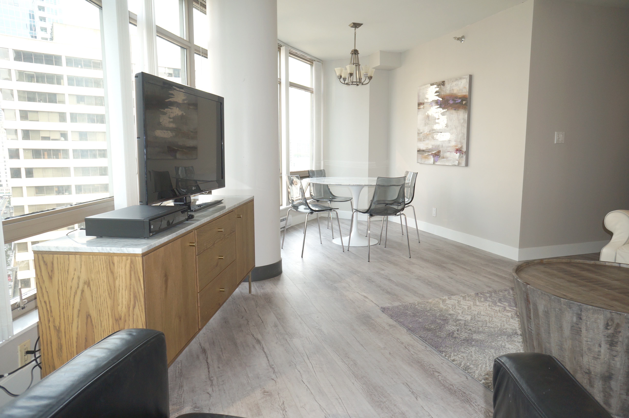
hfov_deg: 73.8
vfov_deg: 53.0
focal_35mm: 24
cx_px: 314
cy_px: 209
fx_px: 419
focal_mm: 16
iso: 200
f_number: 5.6
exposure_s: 1/100
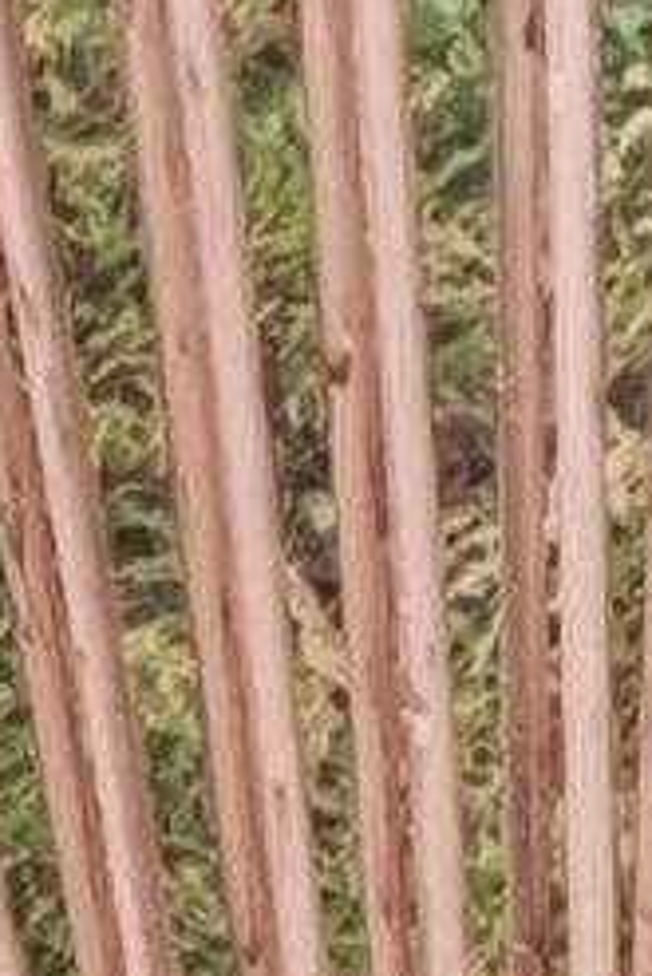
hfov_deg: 4.5
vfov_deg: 6.1
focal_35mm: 309
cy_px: 3143
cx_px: 458
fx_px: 8382
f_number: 1.6
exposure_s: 1/315
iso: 50
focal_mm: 5.56
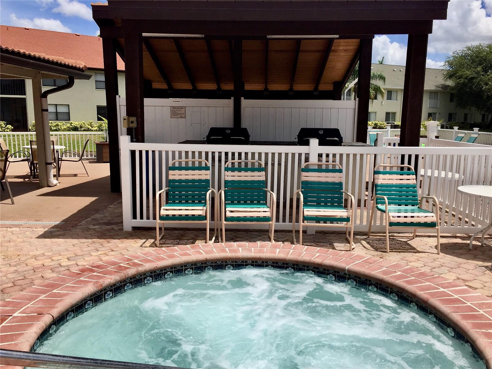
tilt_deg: -9.8
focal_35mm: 29
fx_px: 412
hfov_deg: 61.7
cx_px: 246
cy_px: 184
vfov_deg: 48.2
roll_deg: -2.3
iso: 32
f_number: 2.2
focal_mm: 4.15
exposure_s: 1/3049
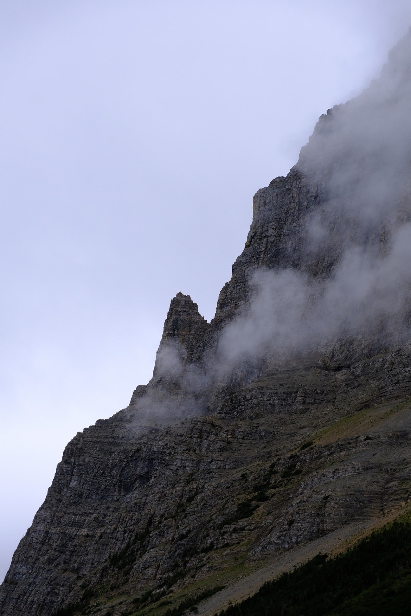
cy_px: 308
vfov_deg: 27.0
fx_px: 1284
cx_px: 206
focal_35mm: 75
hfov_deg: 18.2
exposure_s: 1/2900
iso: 800
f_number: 5
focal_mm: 50
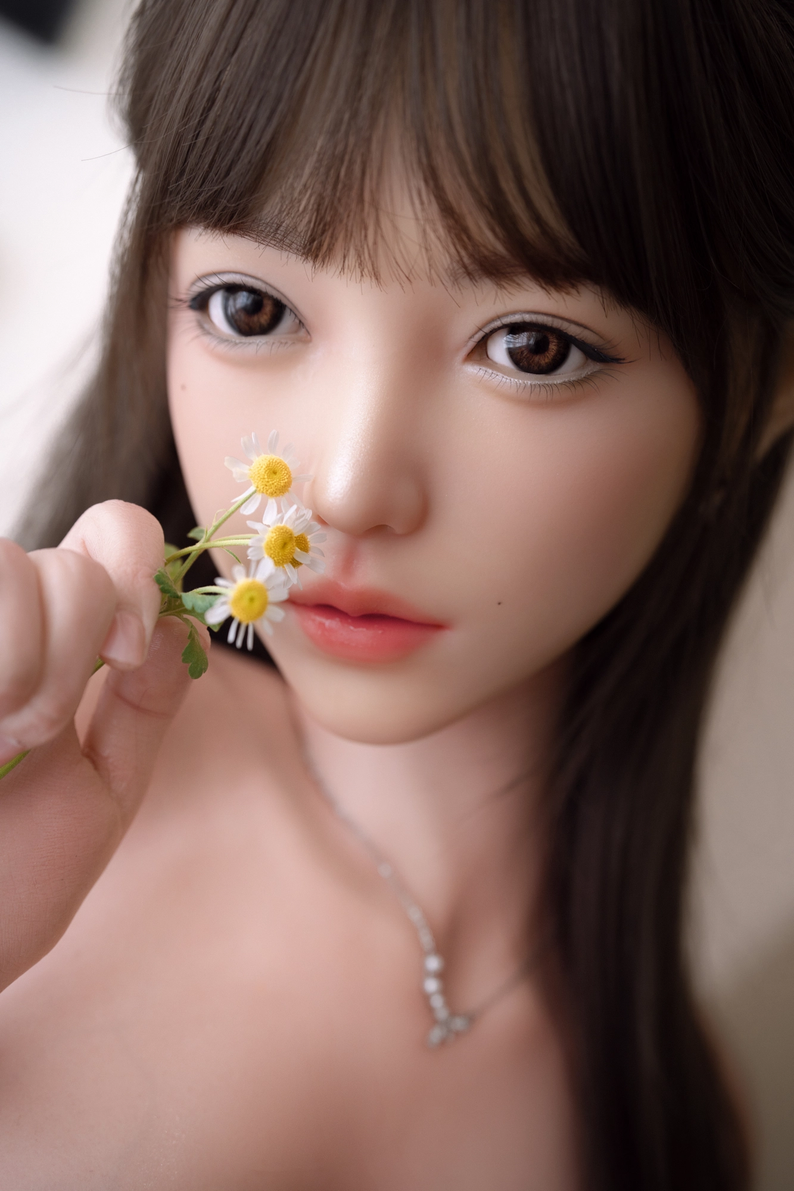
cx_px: 397
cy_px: 596
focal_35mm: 50
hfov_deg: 27.0
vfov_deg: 39.6
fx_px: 1654
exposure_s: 1/80
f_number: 2.8
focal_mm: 50
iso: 250
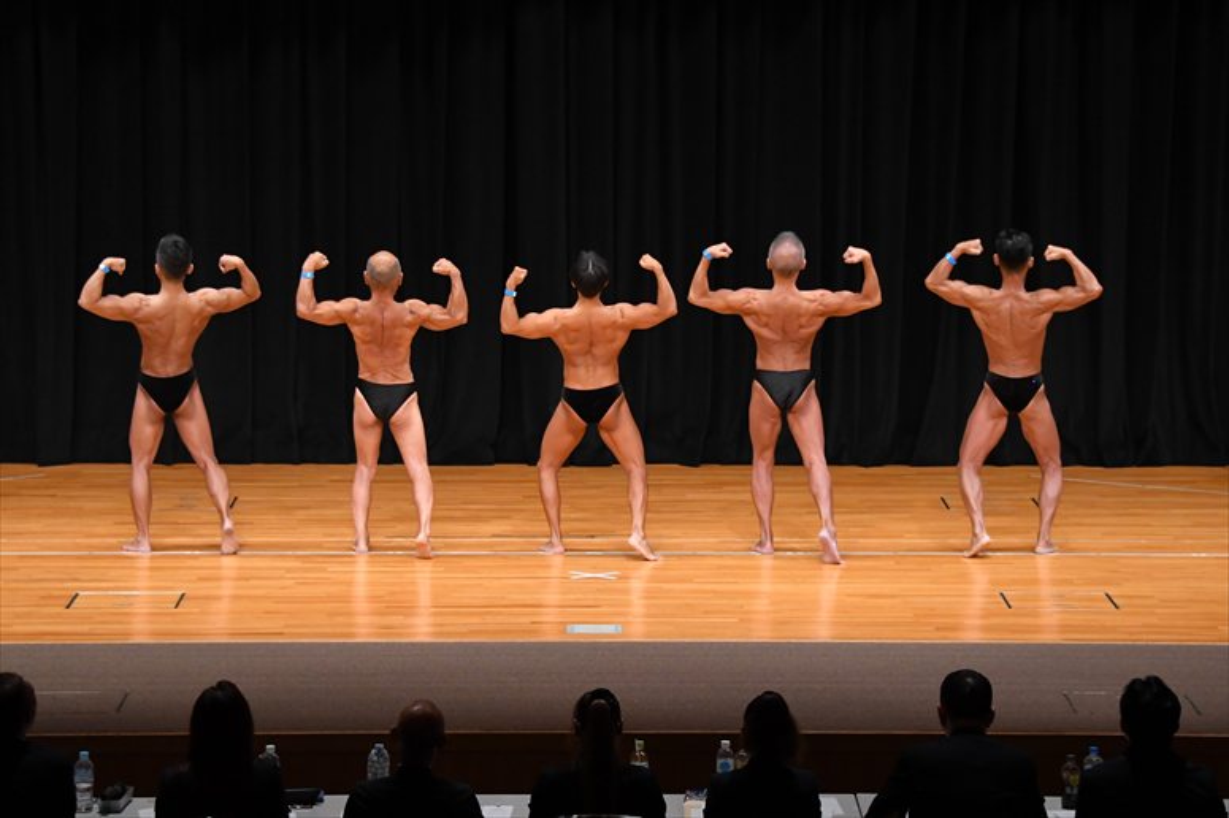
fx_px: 4607
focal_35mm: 135
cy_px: 409
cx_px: 614
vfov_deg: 10.2
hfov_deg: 15.2
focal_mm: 90
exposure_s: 1/400
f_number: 5.6
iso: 3200
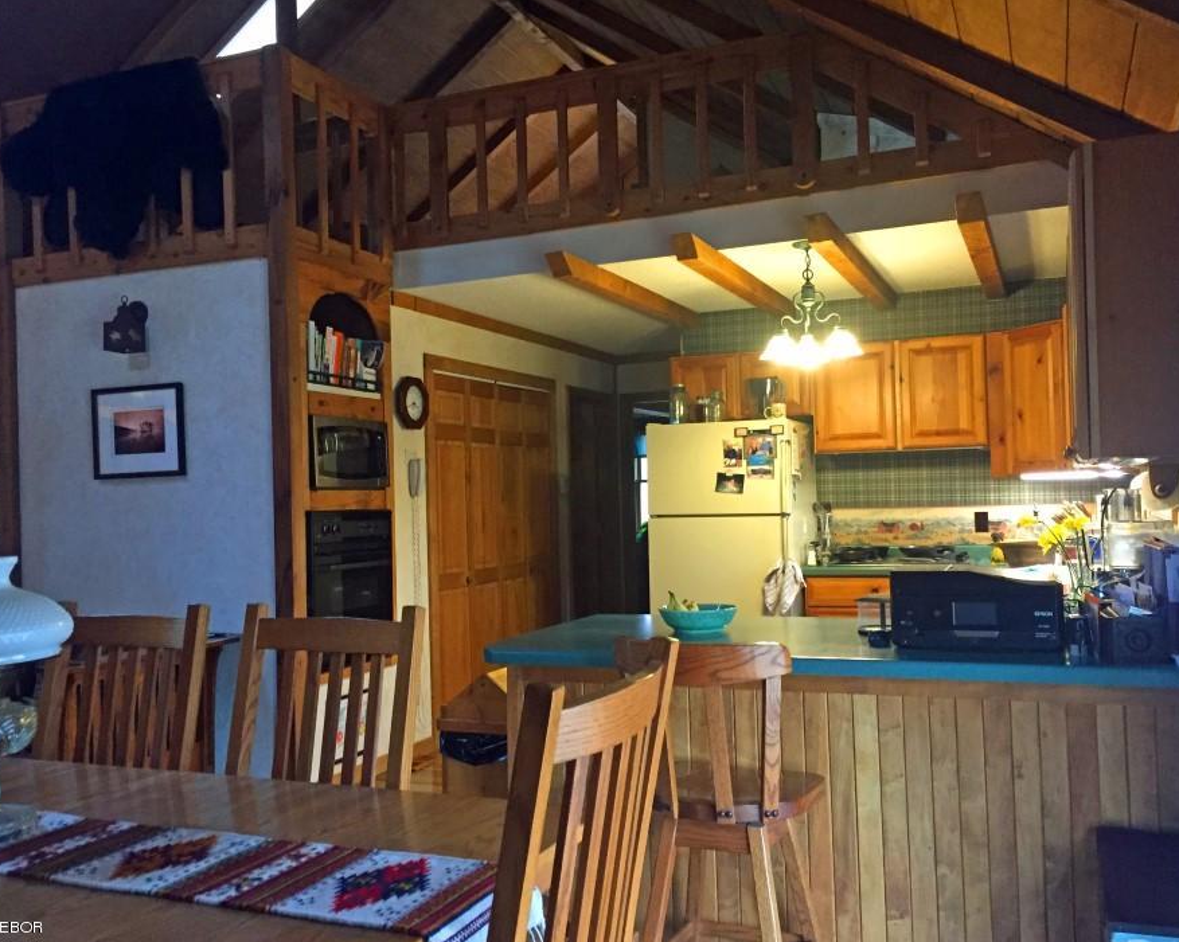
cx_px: 582
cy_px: 480
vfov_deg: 47.1
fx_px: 1081
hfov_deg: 57.2
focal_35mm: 31
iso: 250
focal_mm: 4.15
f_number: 2.2
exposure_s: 1/30
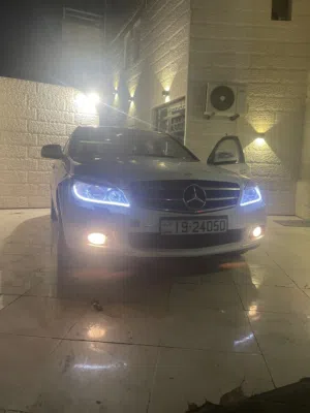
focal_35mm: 25
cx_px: 155
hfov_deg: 54.9
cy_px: 206
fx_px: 299
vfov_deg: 69.4
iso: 320
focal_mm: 5.1
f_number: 1.6
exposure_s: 1/50
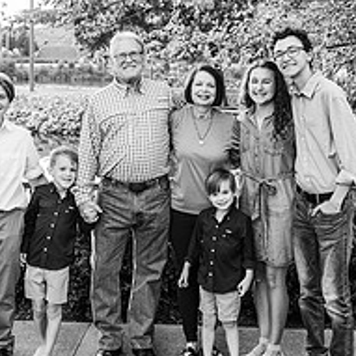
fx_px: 721
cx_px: 177
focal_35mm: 62
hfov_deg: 27.7
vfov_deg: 27.4
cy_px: 102
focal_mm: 24
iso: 320
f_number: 3.2
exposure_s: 1/200
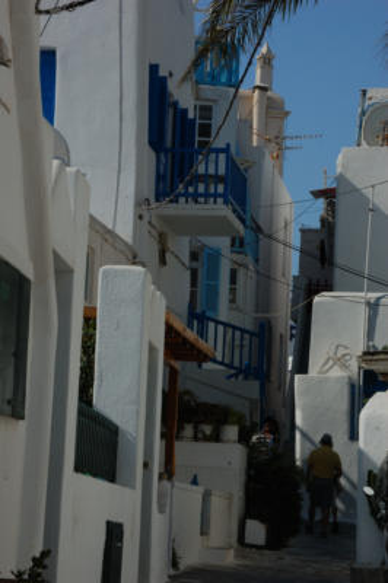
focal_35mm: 120
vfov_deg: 17.1
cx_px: 194
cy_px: 292
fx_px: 1943
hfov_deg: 11.4
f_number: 22
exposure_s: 1/60
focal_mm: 80
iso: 200
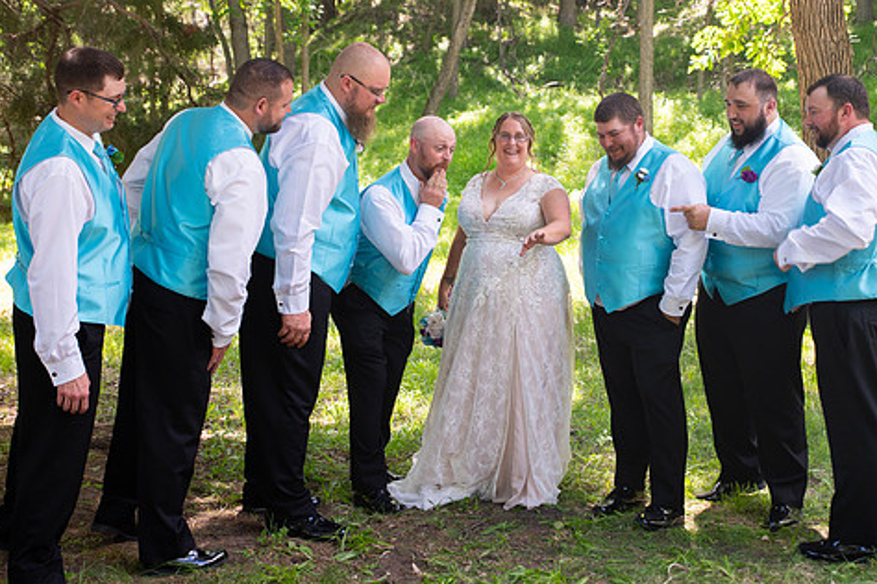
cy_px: 233
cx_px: 503
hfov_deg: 38.8
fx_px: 1242
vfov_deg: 26.4
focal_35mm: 51
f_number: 5
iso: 250
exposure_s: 1/125
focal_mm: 38
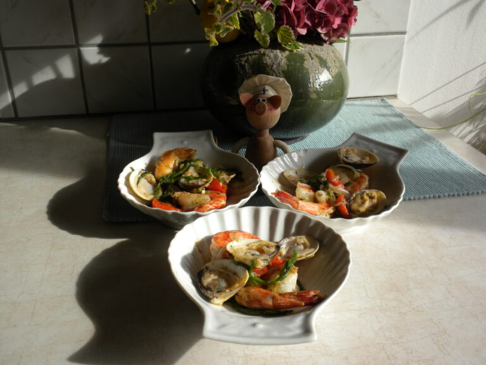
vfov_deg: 38.7
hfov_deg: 50.1
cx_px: 243
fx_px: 519
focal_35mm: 37
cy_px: 182
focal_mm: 6.6
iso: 64
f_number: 3.5
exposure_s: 1/163
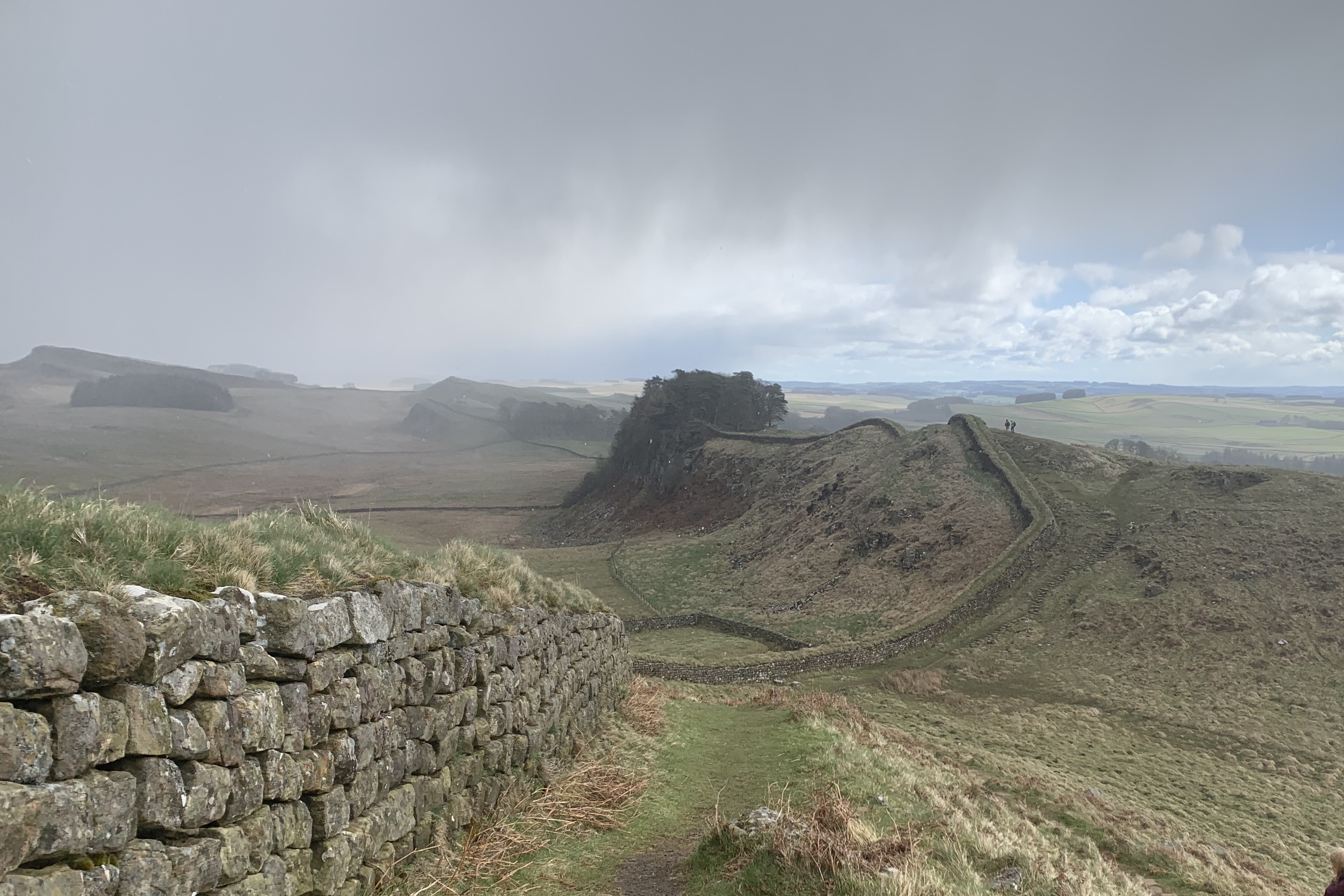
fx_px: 1307
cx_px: 825
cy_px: 628
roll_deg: -1.5
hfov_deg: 53.9
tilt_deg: -13.7
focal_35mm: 35
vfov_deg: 37.3
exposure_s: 1/1447
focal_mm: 4.25
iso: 25
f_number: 1.8
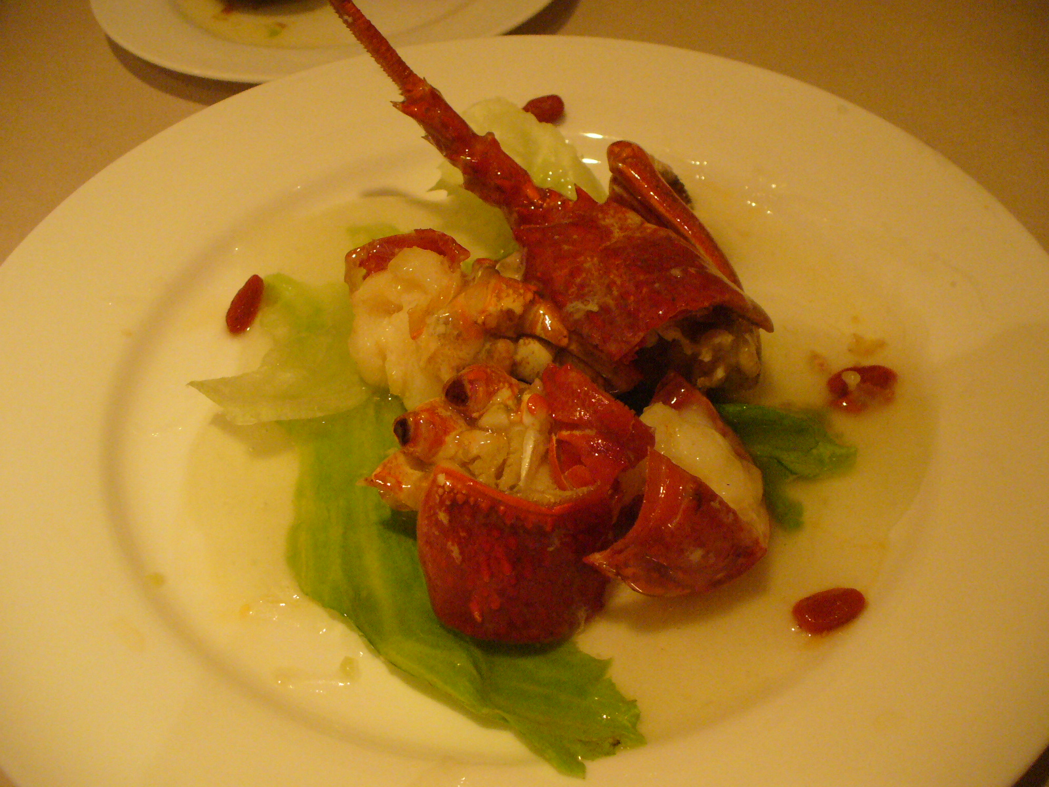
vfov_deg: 38.7
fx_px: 1121
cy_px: 394
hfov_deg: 50.1
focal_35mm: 37
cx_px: 524
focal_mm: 6.1
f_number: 2.8
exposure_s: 1/40
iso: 400
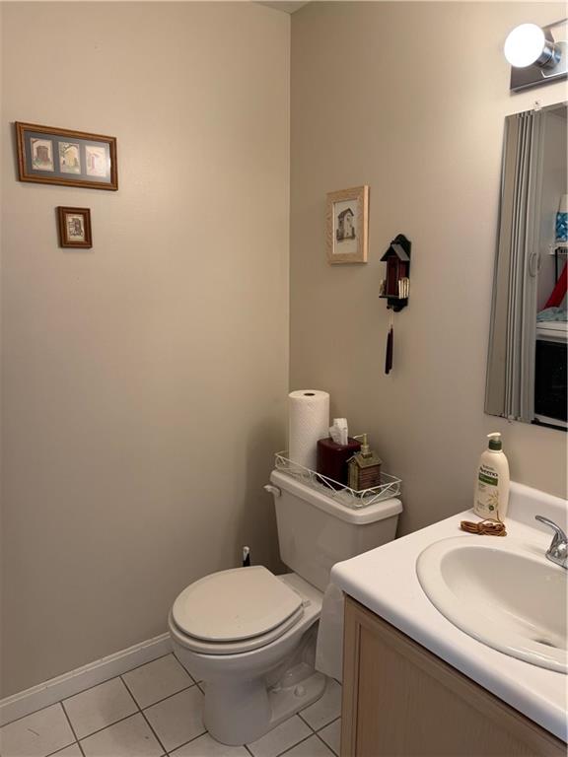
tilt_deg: -7.5
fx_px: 525
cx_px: 284
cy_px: 378
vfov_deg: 71.6
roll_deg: -1.8
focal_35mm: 24
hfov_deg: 56.8
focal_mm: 6.76
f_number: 1.78
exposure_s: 1/120
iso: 100
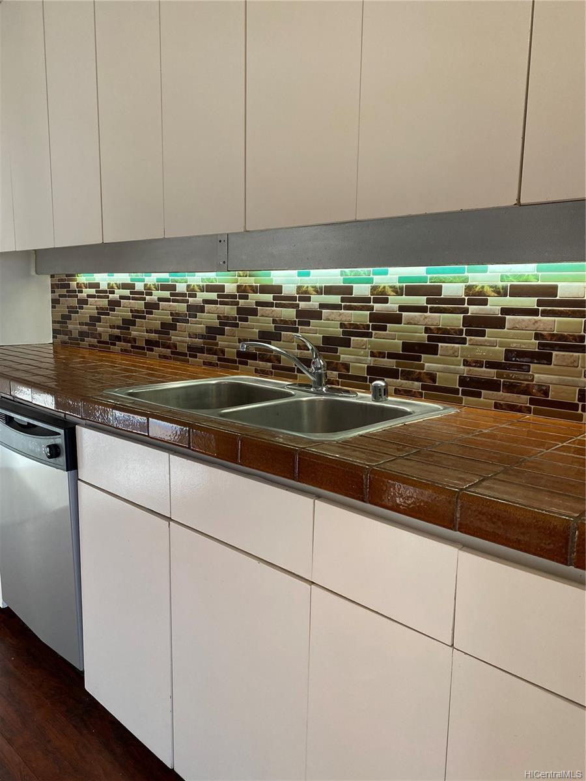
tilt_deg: -7.7
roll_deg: -2.1
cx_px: 293
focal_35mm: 26
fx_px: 587
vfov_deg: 67.3
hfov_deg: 53.1
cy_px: 390
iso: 125
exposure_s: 1/121
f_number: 1.8
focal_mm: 4.25
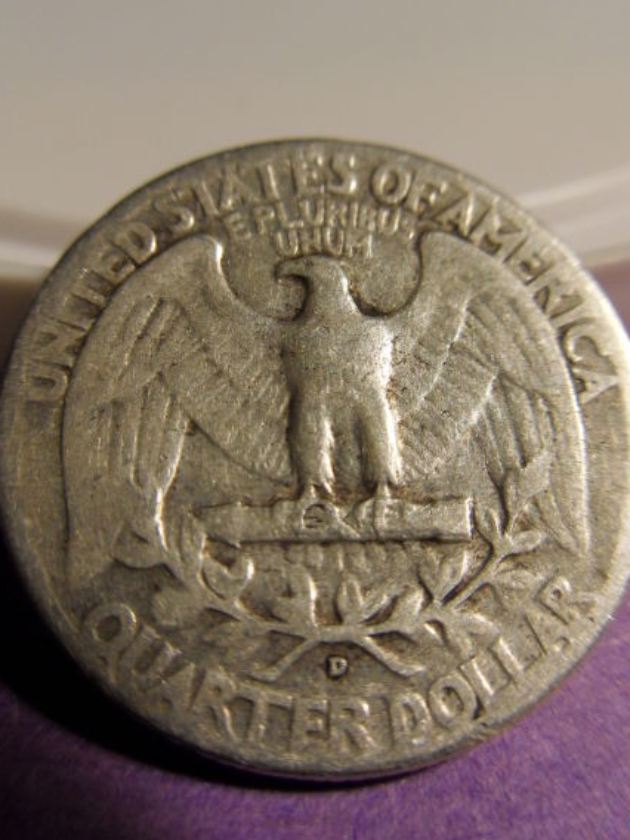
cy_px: 404
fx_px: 898
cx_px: 315
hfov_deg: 38.7
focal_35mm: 37
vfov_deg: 50.1
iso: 160
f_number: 3.5
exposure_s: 1/30
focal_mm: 6.3
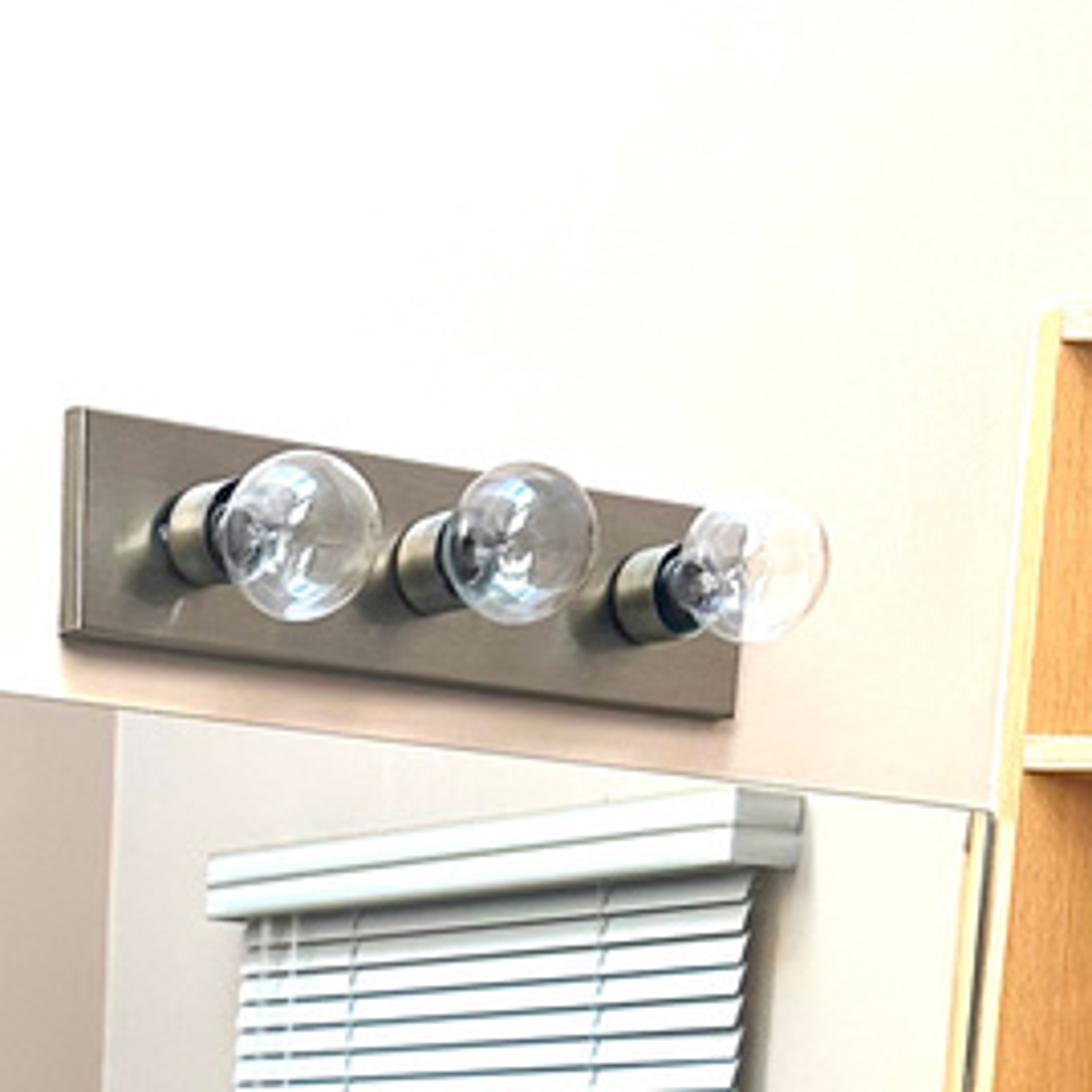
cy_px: 2200
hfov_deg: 14.1
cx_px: -138
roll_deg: -2.2
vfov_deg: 12.6
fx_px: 4319
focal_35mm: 121
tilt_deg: -10.1
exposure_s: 1/120
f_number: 1.78
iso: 64
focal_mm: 6.86
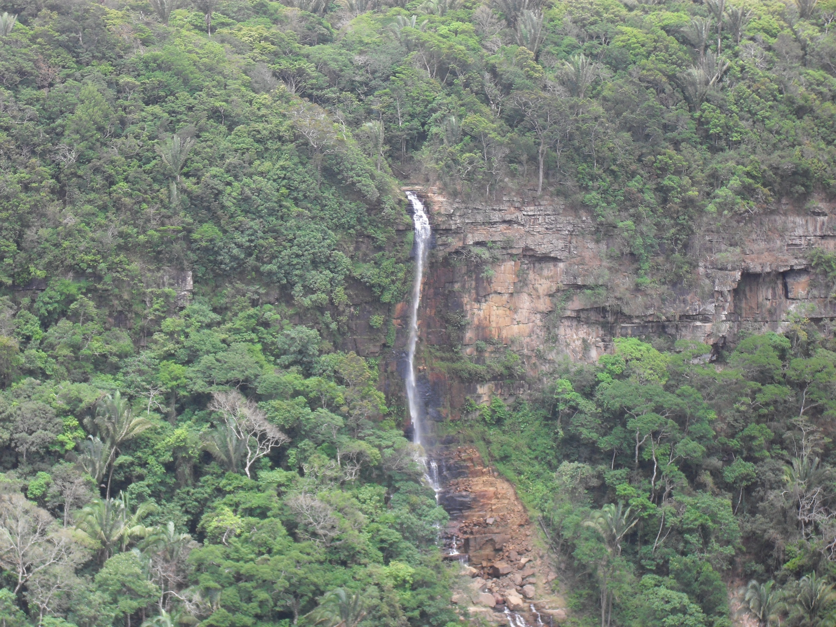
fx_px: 2536
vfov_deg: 14.1
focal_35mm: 105
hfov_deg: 18.7
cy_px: 314
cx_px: 418
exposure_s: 1/90
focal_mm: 18.9
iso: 100
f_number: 5.8
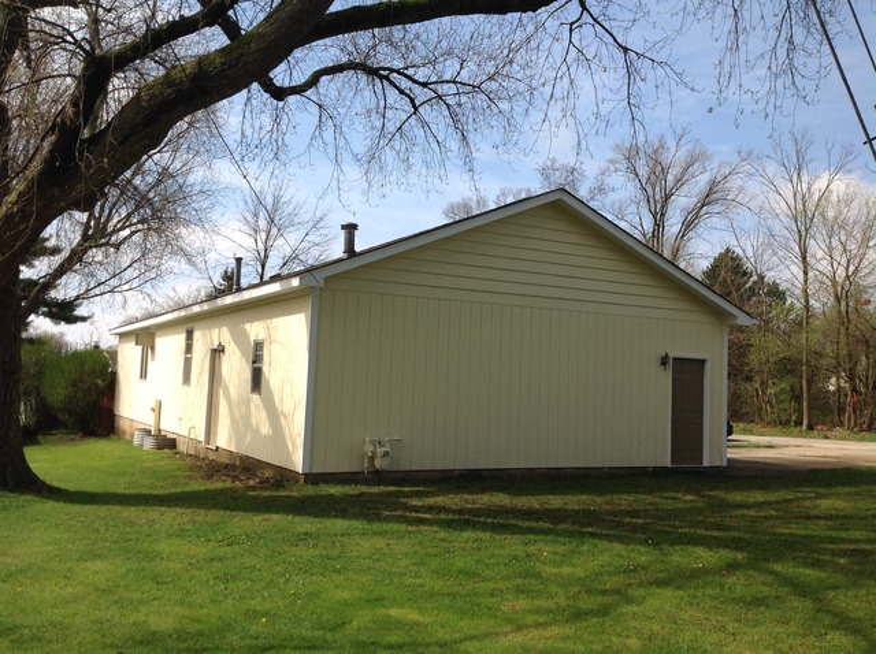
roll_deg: -2.5
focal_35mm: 35
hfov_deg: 52.7
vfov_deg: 40.6
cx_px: 438
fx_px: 884
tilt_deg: +5.0
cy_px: 327
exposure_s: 1/1592
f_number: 2.4
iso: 50
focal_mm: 4.28
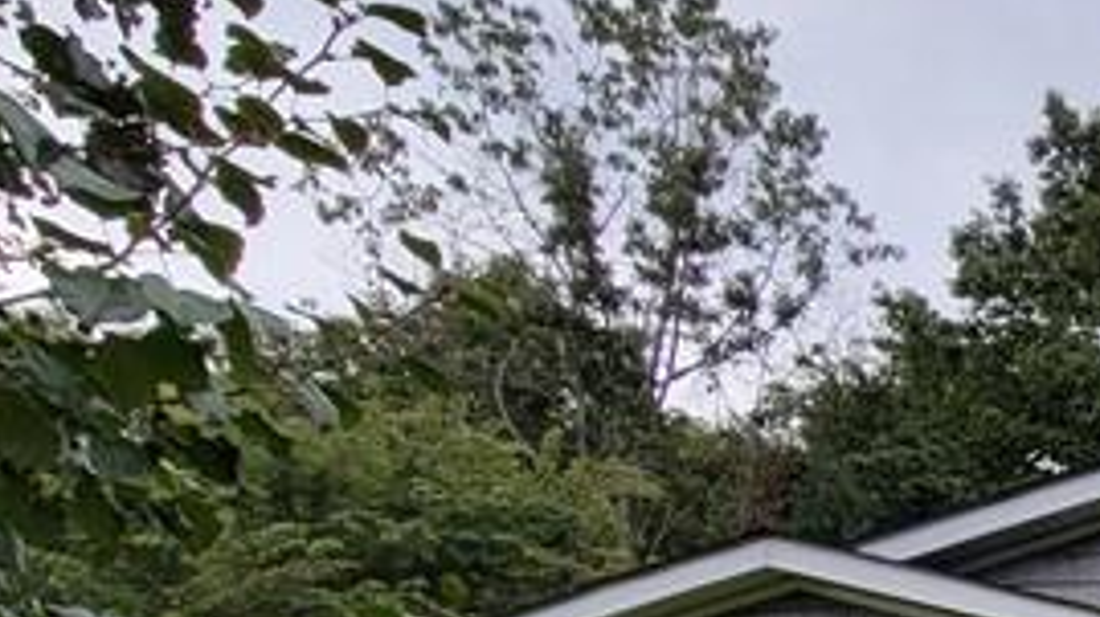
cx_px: 1816
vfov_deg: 18.8
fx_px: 1574
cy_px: 997
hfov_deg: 24.6
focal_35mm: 54
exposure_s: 1/149
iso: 50
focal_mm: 2.2
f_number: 2.2
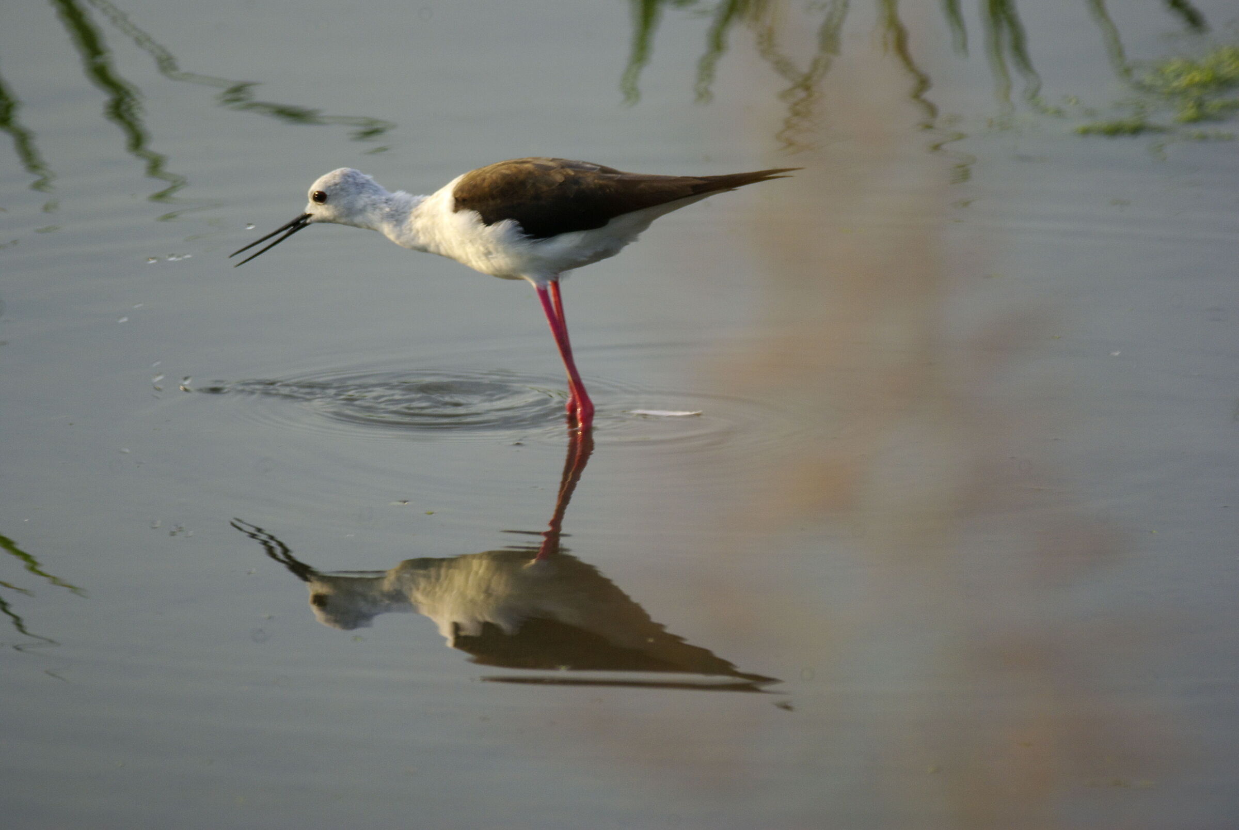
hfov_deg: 2.7
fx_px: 25845
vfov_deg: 1.8
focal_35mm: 750
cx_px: 620
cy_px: 415
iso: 320
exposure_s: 1/320
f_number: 4
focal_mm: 500
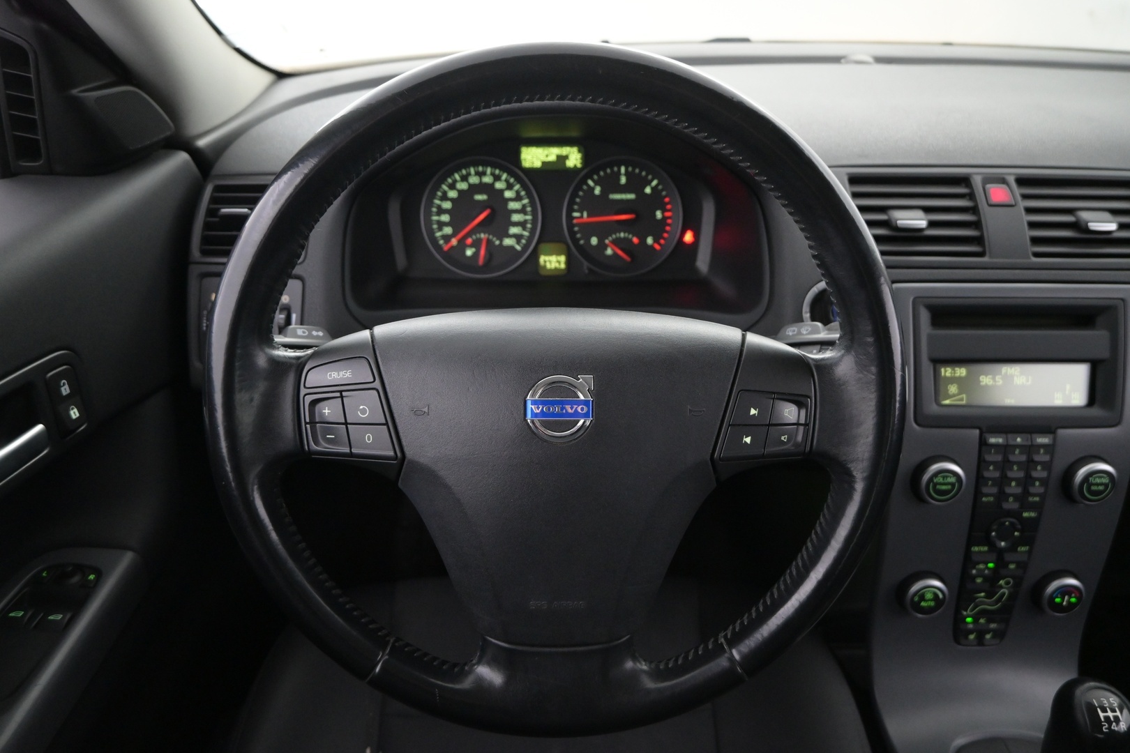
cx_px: 565
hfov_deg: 73.7
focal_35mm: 24
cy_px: 376
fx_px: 753
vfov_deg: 53.1
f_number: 3.5
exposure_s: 1/50
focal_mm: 16
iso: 2500
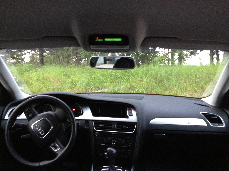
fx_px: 232
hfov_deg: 52.6
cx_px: 114
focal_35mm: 35
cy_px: 86
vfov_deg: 40.7
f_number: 2.4
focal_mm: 4.28
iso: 250
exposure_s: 1/20
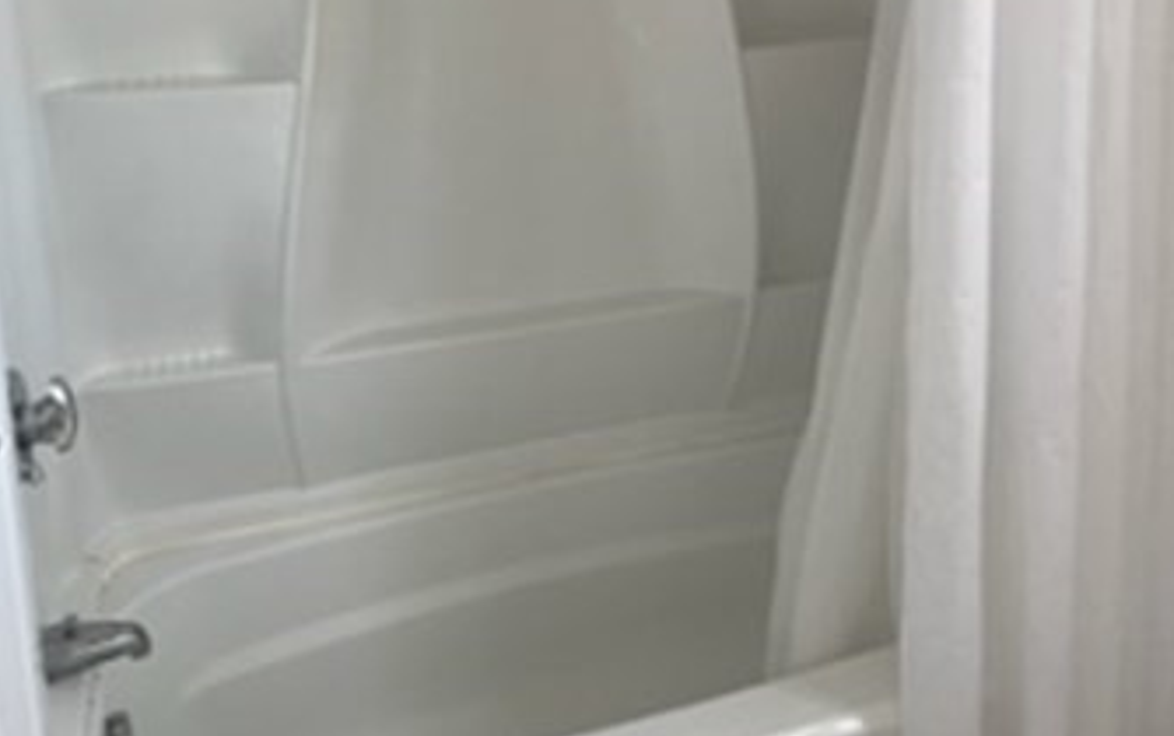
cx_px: 585
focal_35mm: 37
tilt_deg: -12.5
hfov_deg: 52.7
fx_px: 1185
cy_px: 133
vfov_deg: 33.4
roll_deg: +0.8
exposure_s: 1/75
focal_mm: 4.2
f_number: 1.6
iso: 125
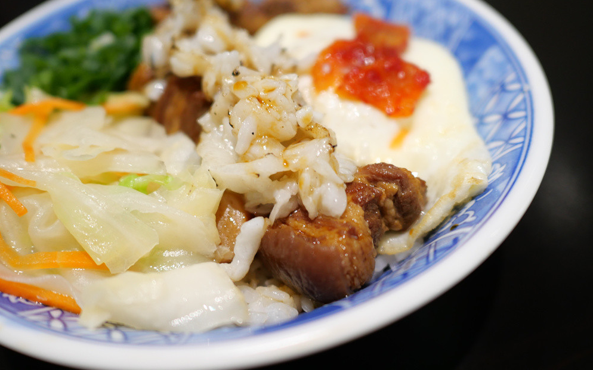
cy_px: 203
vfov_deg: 39.4
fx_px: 517
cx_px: 297
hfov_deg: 59.7
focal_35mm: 32
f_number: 1.7
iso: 500
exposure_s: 1/60
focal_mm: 15
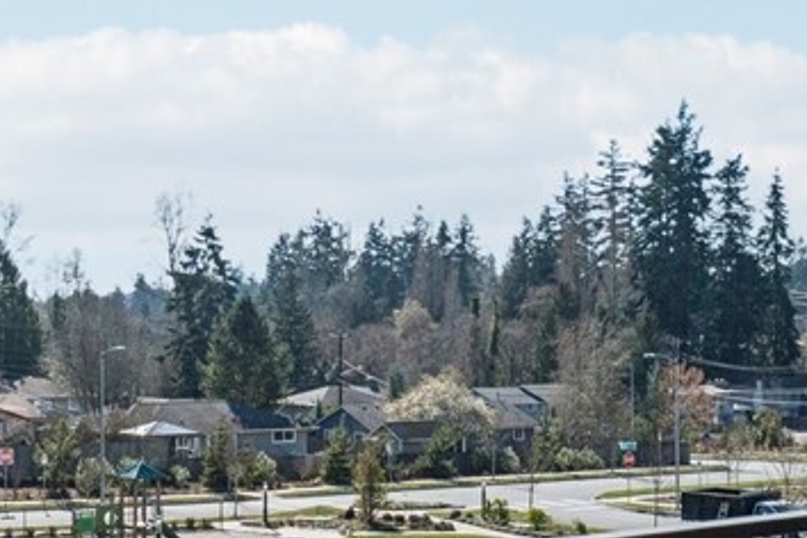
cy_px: 336
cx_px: 352
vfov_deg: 18.9
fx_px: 1614
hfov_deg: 28.0
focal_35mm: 72
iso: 200
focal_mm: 10
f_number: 9
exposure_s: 1/400
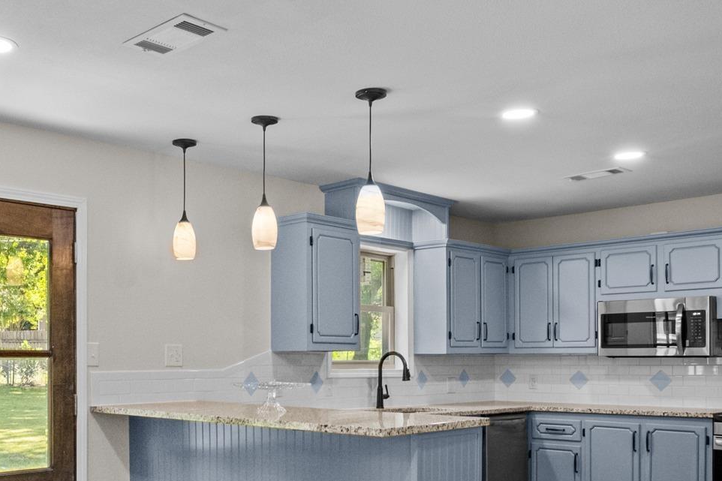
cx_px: 227
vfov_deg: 33.4
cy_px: 373
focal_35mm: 39
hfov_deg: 48.5
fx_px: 782
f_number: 8
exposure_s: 1/2.5
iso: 400
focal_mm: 10
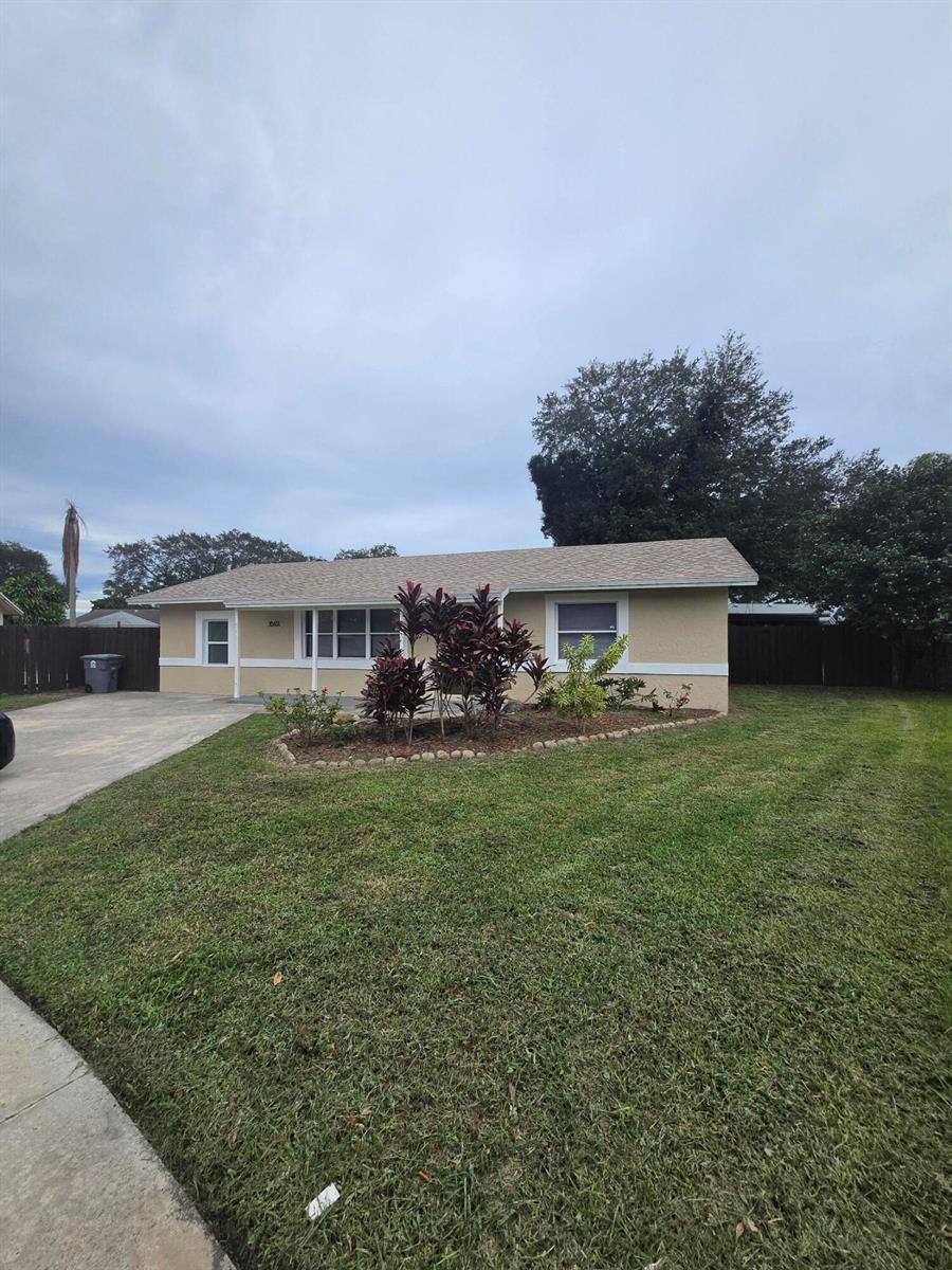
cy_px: 635
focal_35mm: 13
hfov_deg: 89.9
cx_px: 476
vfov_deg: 106.2
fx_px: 477
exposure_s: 1/1038
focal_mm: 2.2
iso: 100
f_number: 2.2
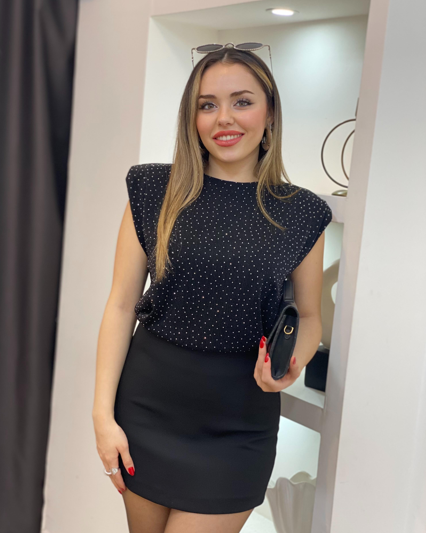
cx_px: 213
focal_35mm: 55
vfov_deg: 34.1
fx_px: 867
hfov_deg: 27.6
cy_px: 283
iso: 125
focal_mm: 6
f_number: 2
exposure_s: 1/100
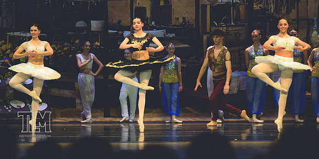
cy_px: 108
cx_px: 143
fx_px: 1791
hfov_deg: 10.2
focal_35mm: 217
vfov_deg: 5.1
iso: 2000
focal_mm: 122
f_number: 2.8
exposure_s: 1/500
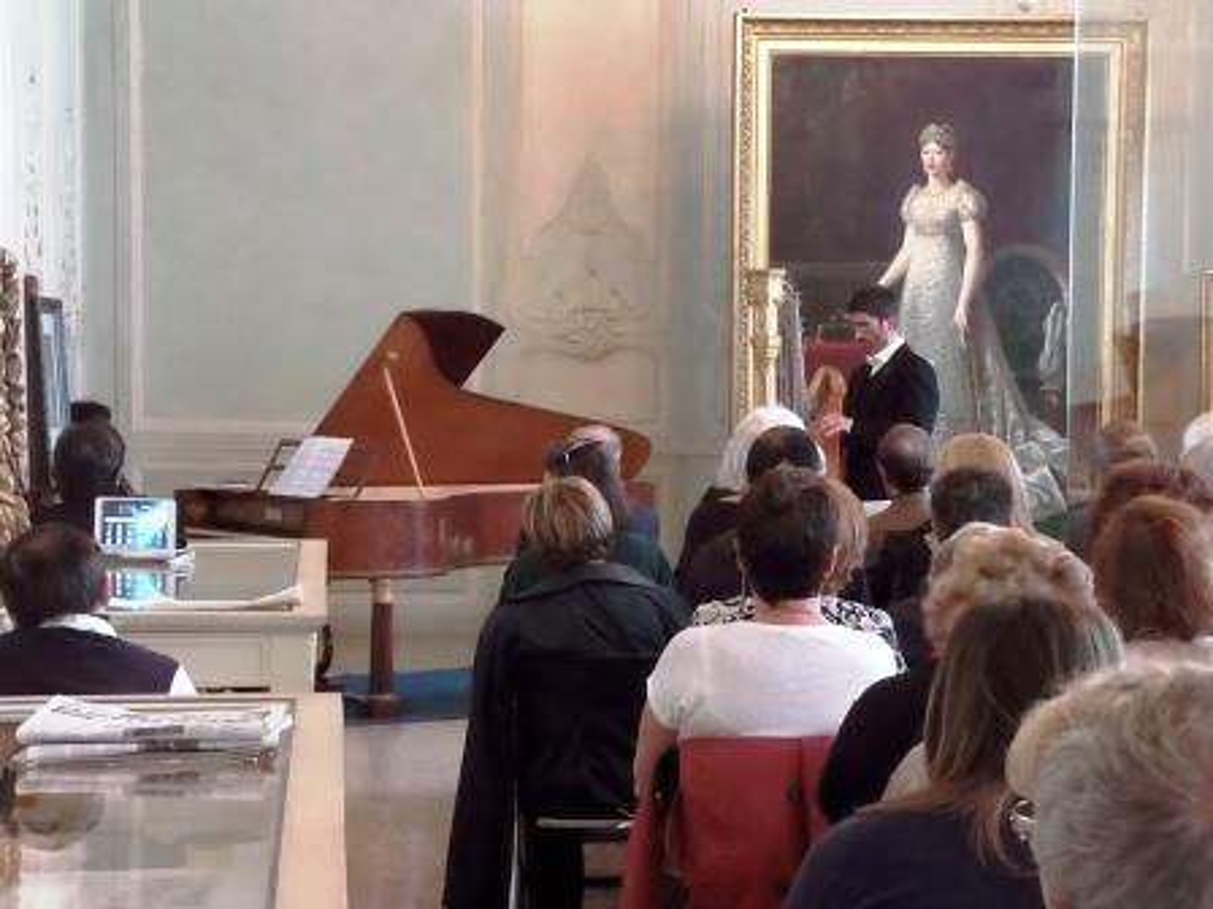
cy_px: 454
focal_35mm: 90
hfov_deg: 21.8
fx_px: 3154
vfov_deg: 16.4
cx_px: 606
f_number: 4.4
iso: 800
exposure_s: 1/20
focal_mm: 15.9
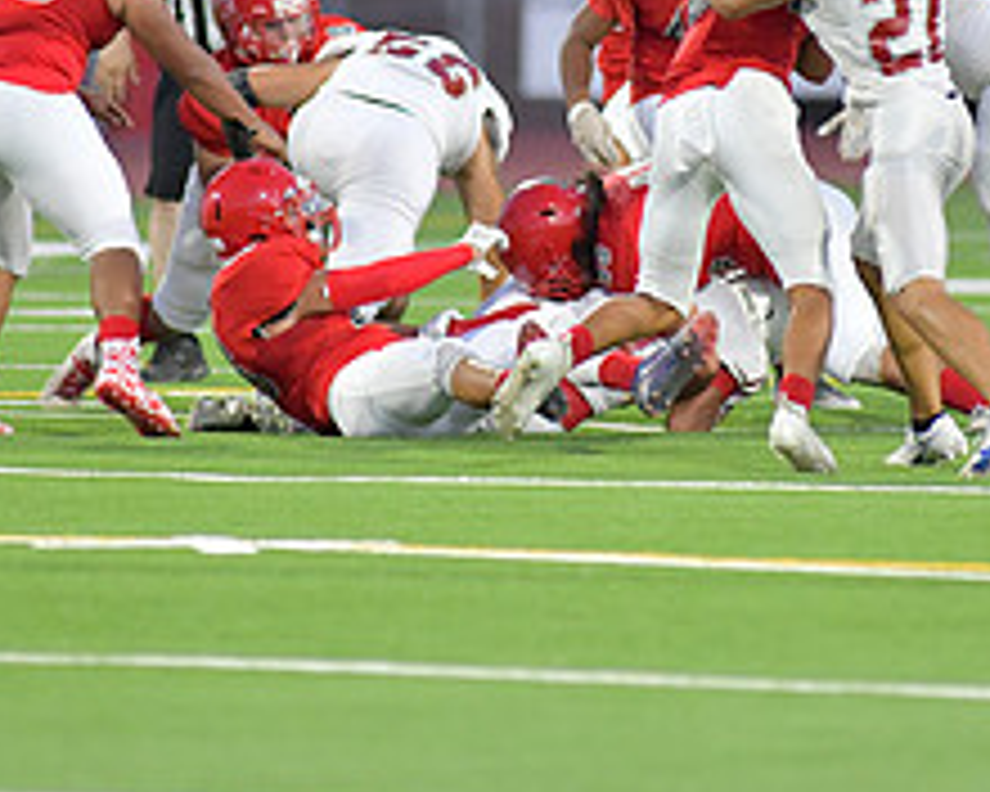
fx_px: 21799
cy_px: 200
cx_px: 576
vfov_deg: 2.1
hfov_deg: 2.6
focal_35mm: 744
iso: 5600
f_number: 3.5
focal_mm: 300
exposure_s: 1/1250
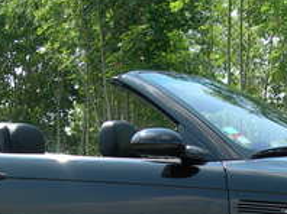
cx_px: 199
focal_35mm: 123
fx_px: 1019
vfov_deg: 11.8
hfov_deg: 16.0
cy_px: 259
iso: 50
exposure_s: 1/285
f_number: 4.8
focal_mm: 7.8
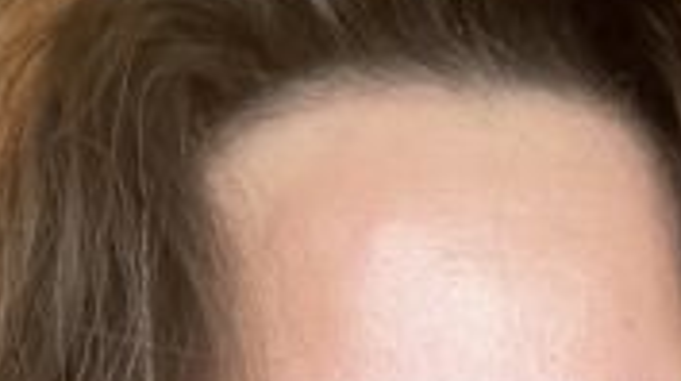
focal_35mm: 111
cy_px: 1035
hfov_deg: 19.2
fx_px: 2002
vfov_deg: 9.2
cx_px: 492
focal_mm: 2.71
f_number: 2.2
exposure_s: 1/56
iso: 400
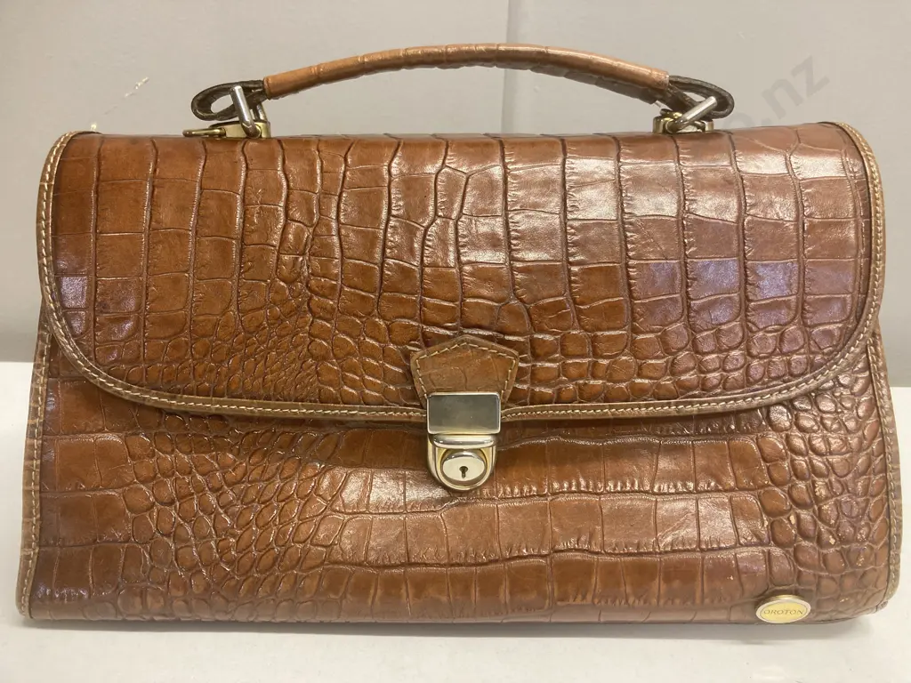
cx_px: 456
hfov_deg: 63.4
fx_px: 737
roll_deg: -2.8
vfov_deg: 49.7
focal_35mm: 28
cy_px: 342
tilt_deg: -18.1
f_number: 1.8
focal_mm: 3.99
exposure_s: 1/50
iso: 125
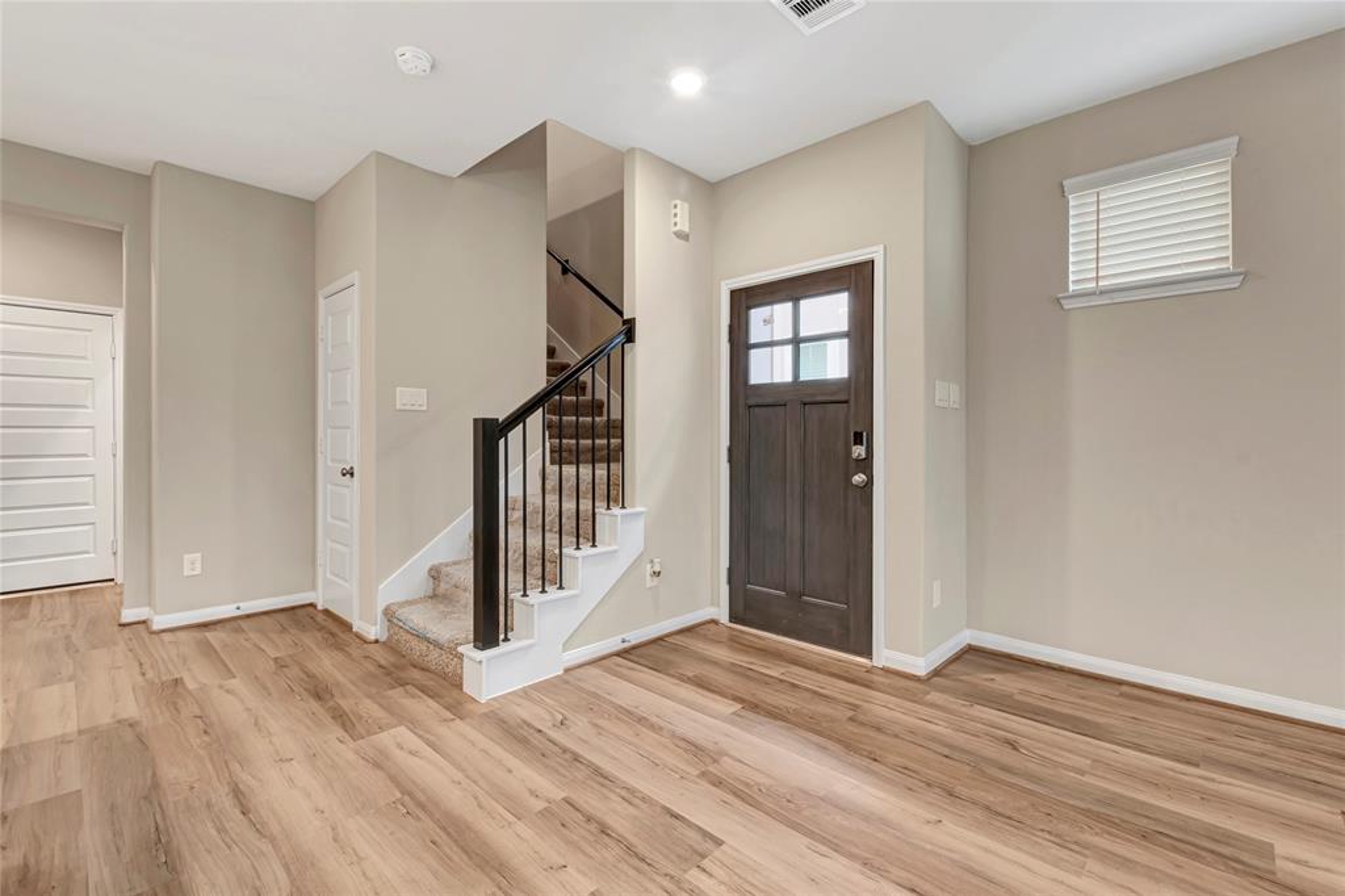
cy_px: 448
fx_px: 560
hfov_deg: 100.4
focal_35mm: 15
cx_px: 672
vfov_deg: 77.3
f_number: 8
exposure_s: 1/8
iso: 200
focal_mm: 10
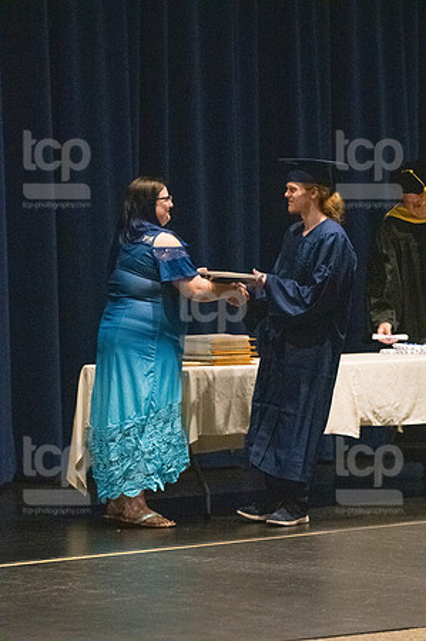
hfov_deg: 7.9
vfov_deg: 11.8
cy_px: 320
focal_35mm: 174
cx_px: 213
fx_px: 3095
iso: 10000
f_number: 3.2
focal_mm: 116
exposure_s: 1/400
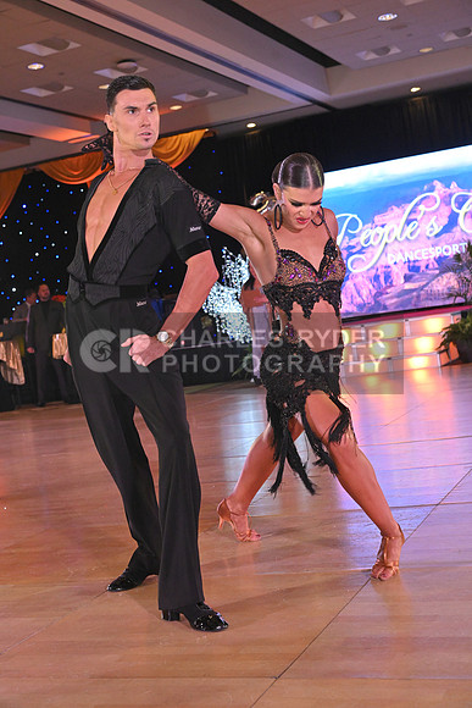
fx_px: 983
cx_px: 236
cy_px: 354
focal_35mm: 50
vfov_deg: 39.6
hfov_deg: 27.0
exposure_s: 1/320
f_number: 6.3
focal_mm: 50
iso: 3200
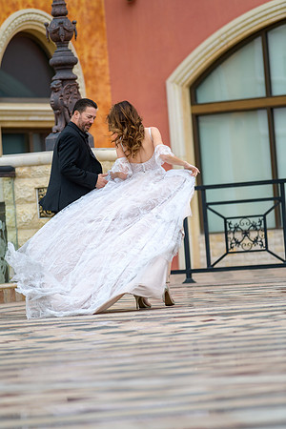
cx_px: 143
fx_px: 2383
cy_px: 214
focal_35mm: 200
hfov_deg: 6.9
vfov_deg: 10.3
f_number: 2.8
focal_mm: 200
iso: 400
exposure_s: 1/2000
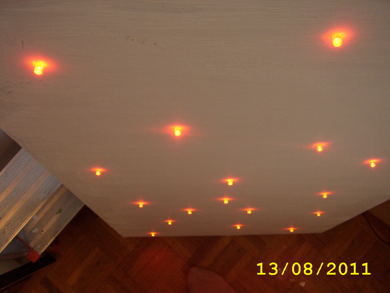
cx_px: 195
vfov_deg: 46.8
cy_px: 146
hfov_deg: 60.0
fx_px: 338
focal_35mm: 30
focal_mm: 5.8
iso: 200
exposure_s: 1/36
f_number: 2.9
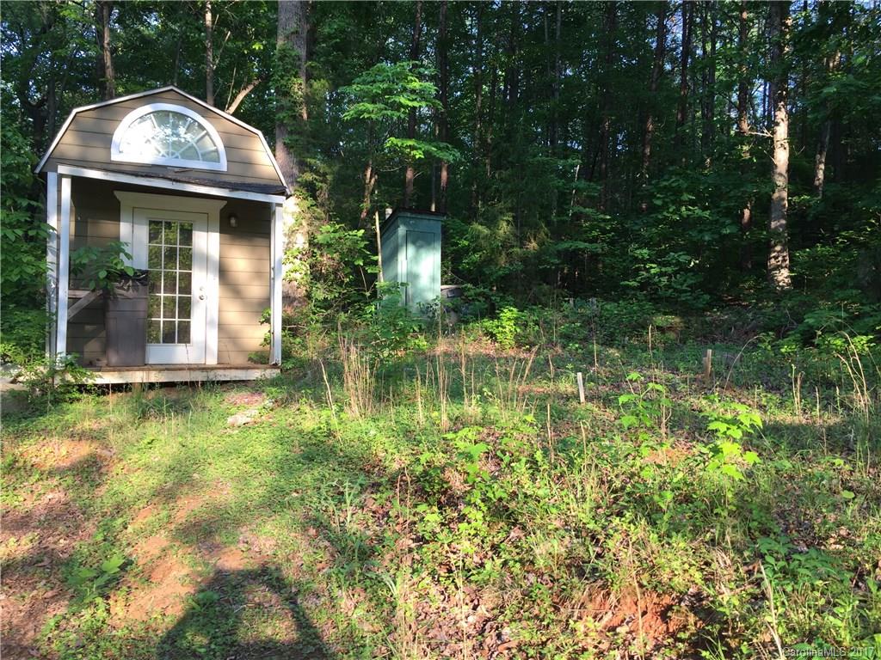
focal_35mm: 29
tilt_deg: +0.3
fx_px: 738
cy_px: 330
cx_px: 440
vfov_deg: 48.2
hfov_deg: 61.7
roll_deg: -1.3
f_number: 2.2
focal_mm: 4.15
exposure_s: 1/125
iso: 32
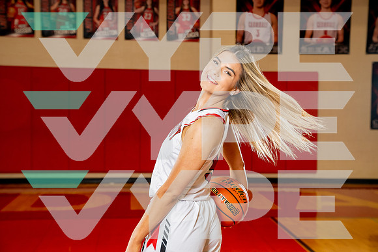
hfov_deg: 31.9
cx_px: 189
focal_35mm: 63
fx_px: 662
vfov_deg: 21.6
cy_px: 126
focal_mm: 63
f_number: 4.5
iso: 500
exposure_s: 1/250
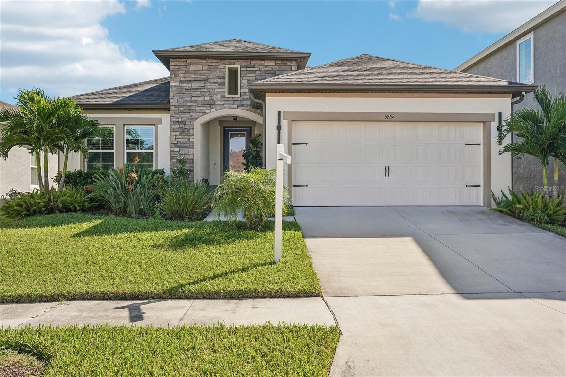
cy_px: 188
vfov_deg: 42.3
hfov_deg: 60.3
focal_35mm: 31
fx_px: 487
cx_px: 283
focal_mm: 31
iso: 400
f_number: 8
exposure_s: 1/800
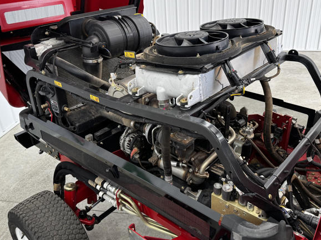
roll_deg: +1.6
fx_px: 306
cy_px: 114
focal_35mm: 33
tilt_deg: -28.2
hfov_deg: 55.3
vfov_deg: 42.9
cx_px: 178
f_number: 1.78
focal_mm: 6.76
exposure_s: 1/120
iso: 125
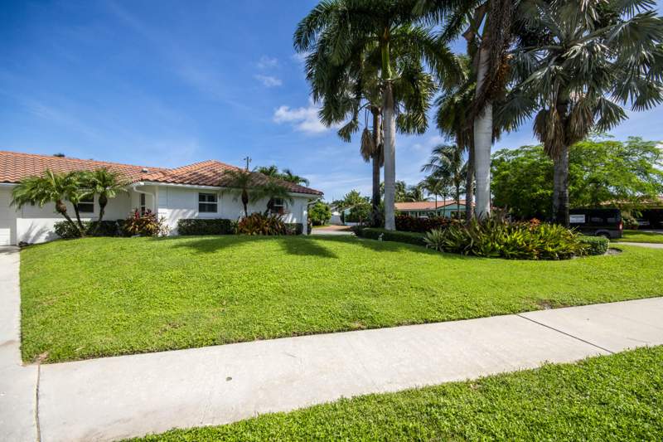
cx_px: 332
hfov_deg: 100.4
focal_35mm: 15
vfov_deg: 77.3
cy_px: 221
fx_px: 276
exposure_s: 1/640
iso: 100
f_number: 8
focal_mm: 10
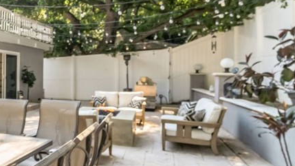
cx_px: -29
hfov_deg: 43.8
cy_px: 57
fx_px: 274
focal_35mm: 35
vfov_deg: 33.4
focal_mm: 14
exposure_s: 1/50
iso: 100
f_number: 8
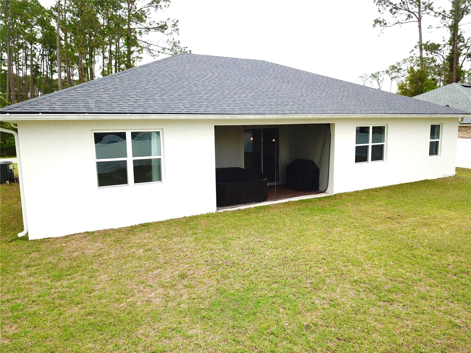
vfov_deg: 53.1
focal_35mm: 26
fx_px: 354
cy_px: 176
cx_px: 236
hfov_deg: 67.3
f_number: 2.2
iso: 100
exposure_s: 1/483
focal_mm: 4.73
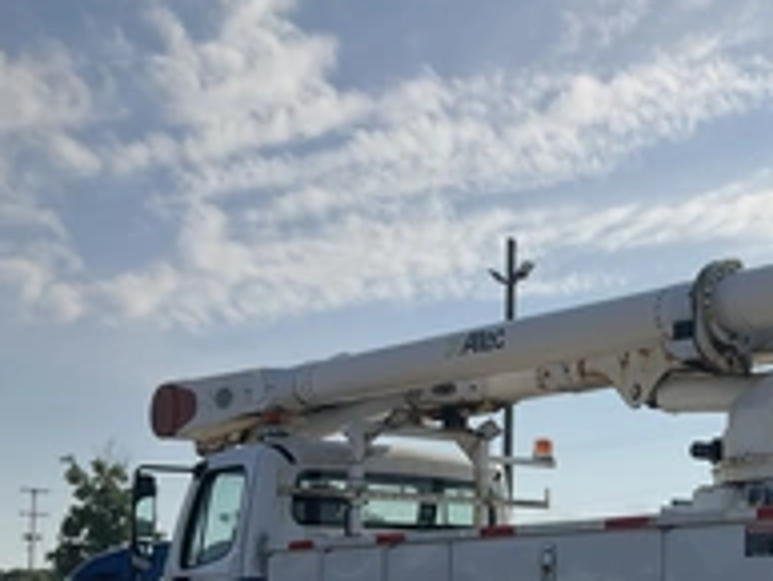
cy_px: 517
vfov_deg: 23.8
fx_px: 1341
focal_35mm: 60
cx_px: 753
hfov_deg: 30.2
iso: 25
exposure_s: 1/3788
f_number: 1.8
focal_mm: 3
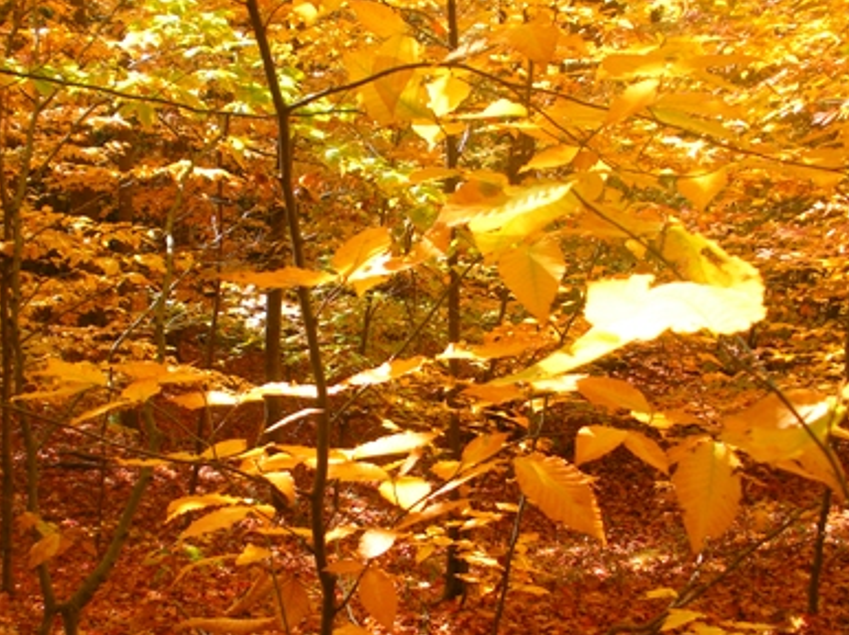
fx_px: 1373
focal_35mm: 56
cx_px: 326
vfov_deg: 26.1
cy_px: 321
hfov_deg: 34.2
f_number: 3.5
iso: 64
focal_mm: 6.3
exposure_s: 1/110
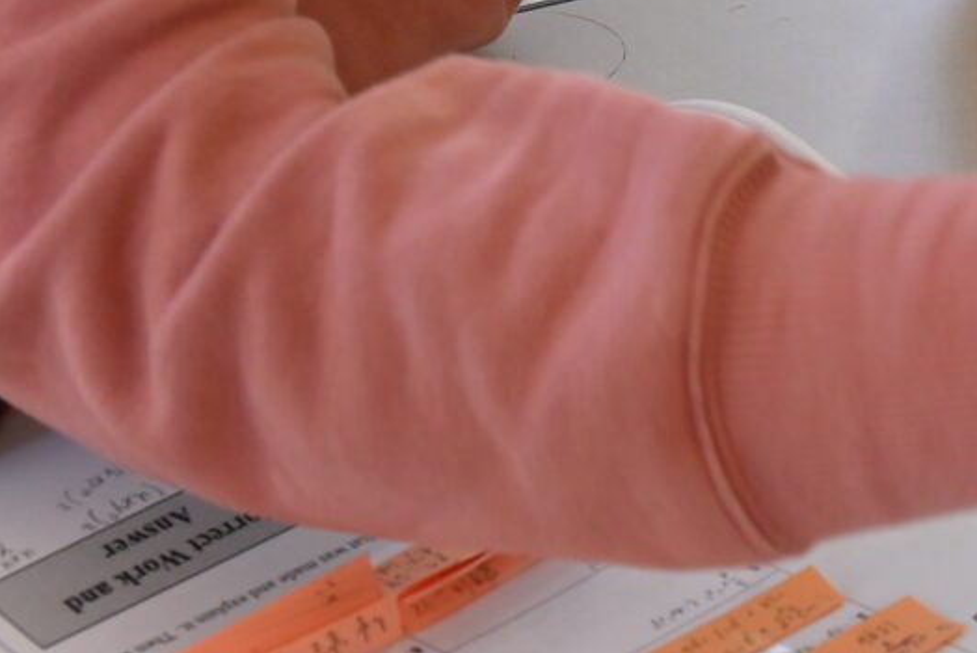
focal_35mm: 234
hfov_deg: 8.5
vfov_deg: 5.8
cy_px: -315
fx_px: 6356
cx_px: 1753
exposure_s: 1/125
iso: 560
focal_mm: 48
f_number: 5.3
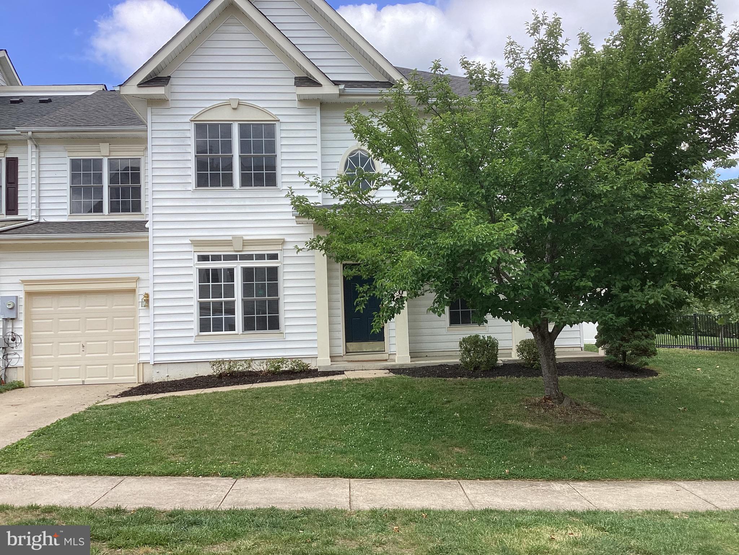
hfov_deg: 58.4
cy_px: 278
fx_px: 662
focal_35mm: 31
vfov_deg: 45.4
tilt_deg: +4.6
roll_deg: +1.4
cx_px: 370
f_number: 2.4
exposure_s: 1/727
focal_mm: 3.3
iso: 25
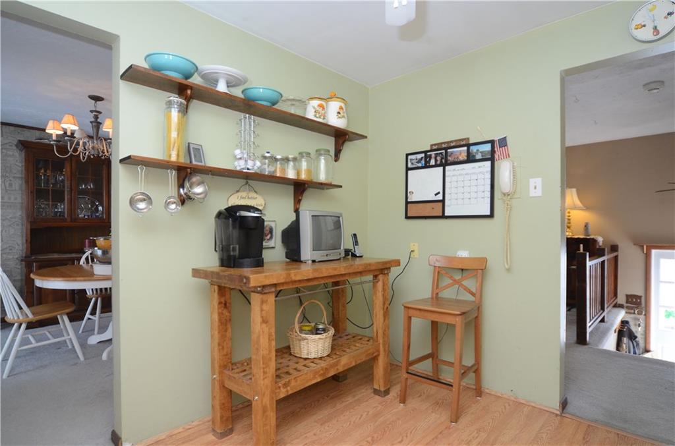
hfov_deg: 90.2
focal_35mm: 18
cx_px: 338
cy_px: 223
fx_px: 337
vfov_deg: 67.1
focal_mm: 12
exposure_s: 1/125
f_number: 5.6
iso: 800
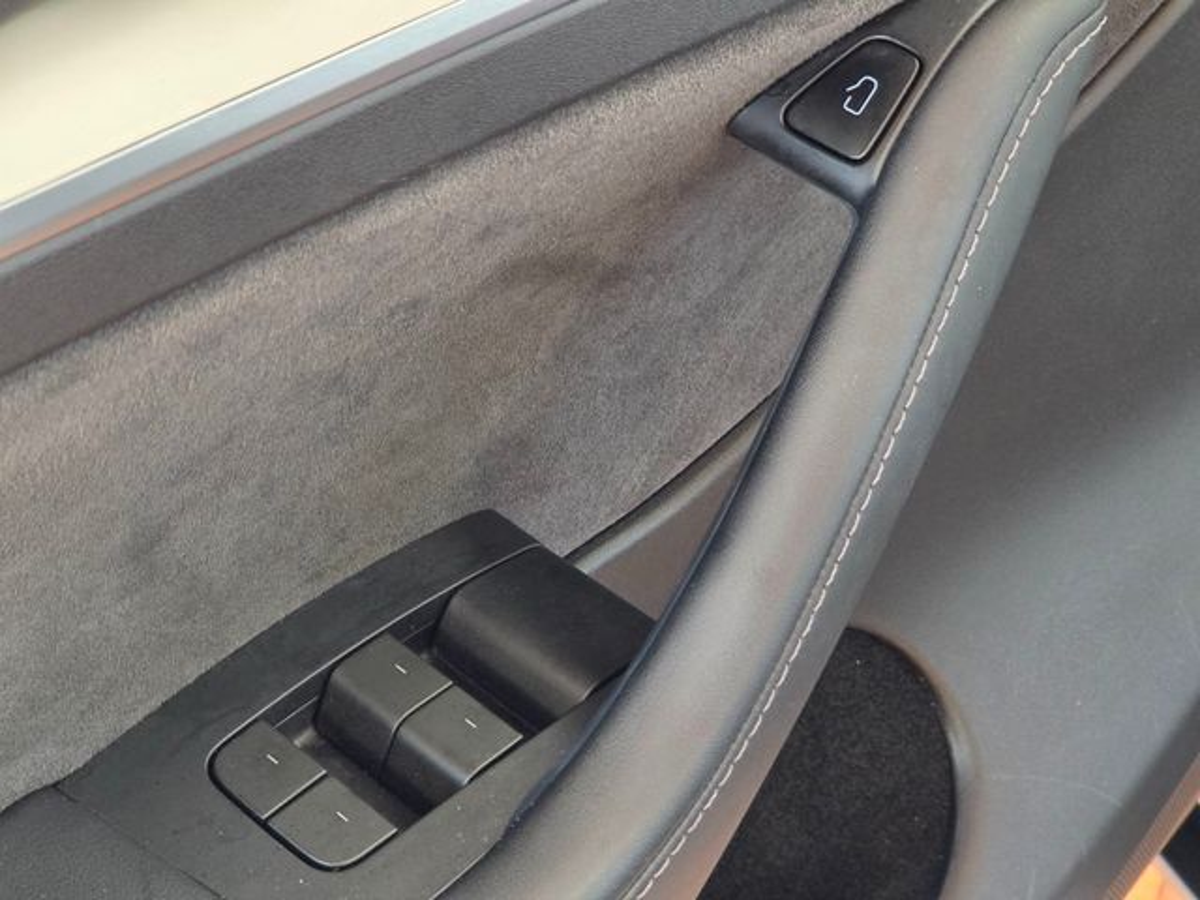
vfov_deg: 21.3
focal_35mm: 69
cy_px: 450
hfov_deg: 28.2
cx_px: 600
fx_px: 2392
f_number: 2.4
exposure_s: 1/40
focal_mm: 7
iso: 320
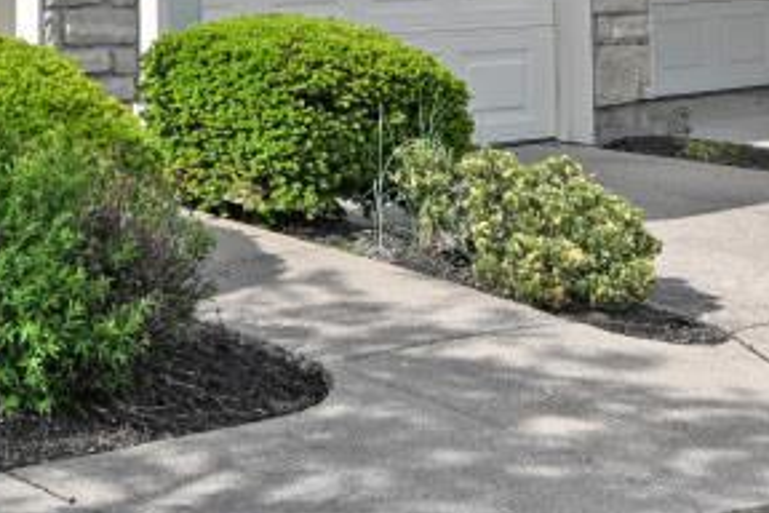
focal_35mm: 102
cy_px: -329
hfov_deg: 19.9
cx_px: 171
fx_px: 2170
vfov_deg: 12.6
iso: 100
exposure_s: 1/400
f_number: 7.1
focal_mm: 19.5
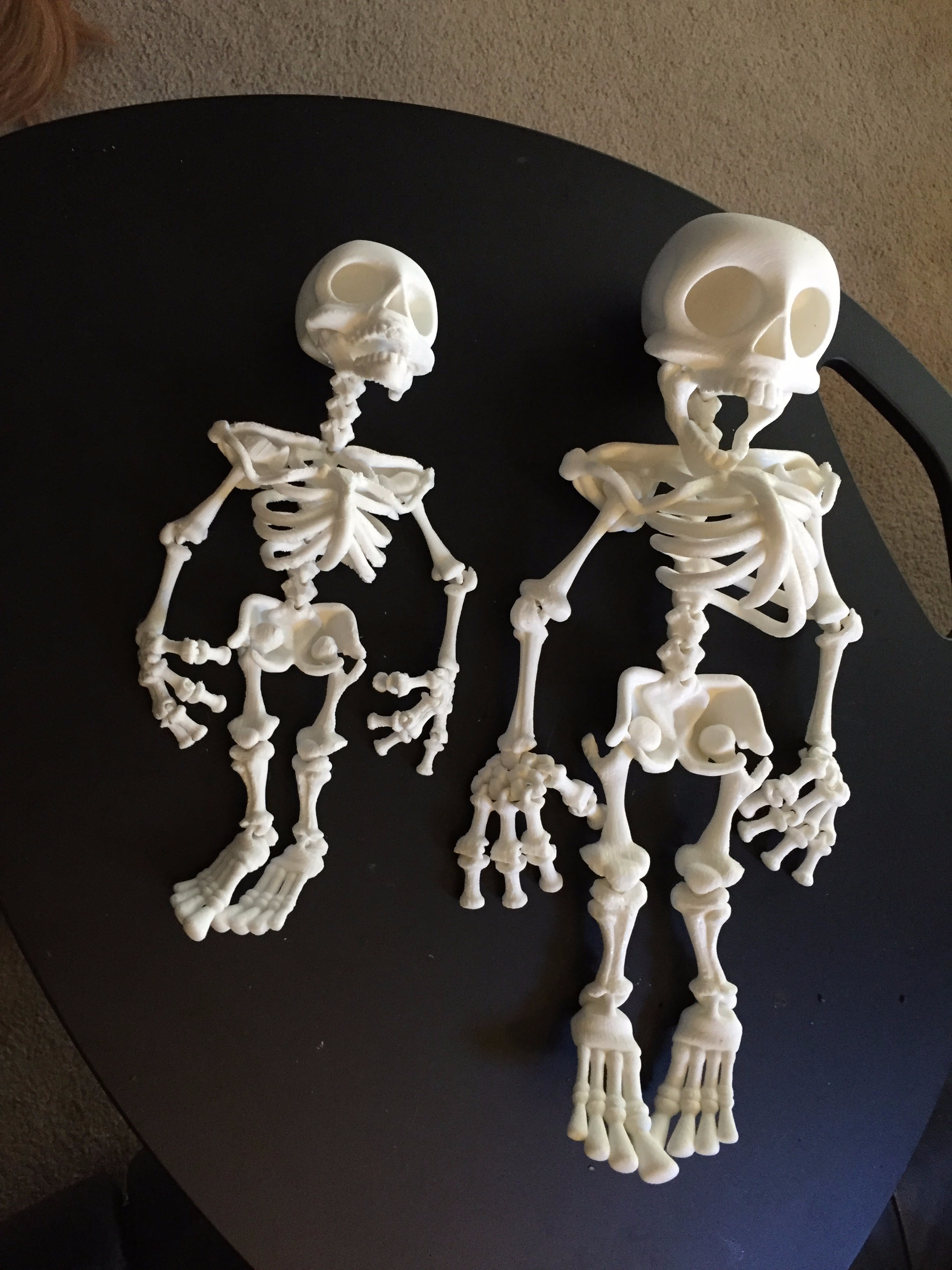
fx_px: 1063
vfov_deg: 61.7
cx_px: 476
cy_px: 635
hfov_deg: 48.2
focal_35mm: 29
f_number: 2.2
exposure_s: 1/15
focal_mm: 4.15
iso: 250
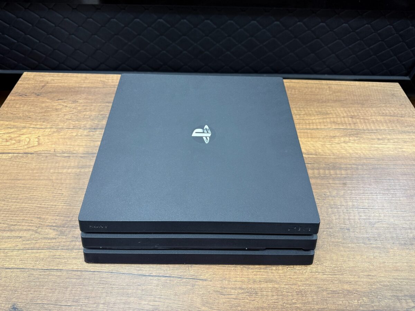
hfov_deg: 71.6
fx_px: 288
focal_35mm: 24
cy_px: 156
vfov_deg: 56.8
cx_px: 208
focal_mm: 6.76
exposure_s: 1/50
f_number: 1.78
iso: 250
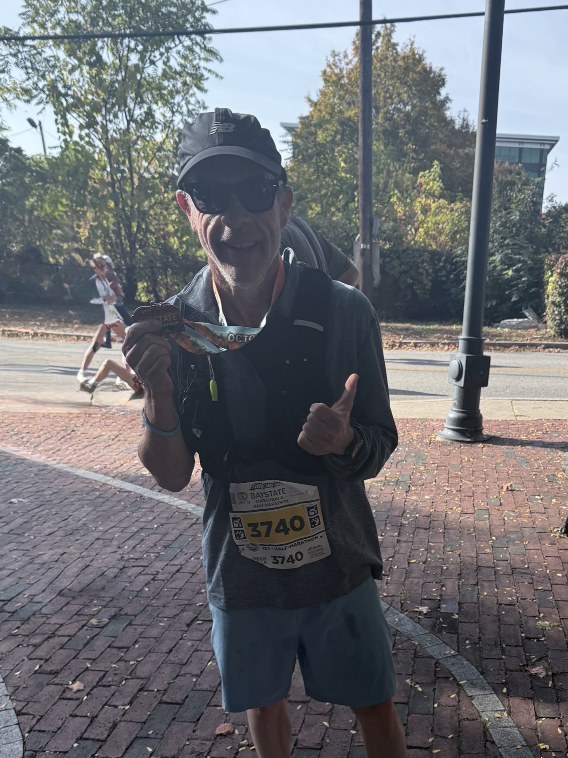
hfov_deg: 56.8
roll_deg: -0.3
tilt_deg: -11.8
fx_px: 525
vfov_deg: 71.6
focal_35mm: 24
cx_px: 284
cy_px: 379
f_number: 1.78
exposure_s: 1/1949
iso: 100
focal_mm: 6.76
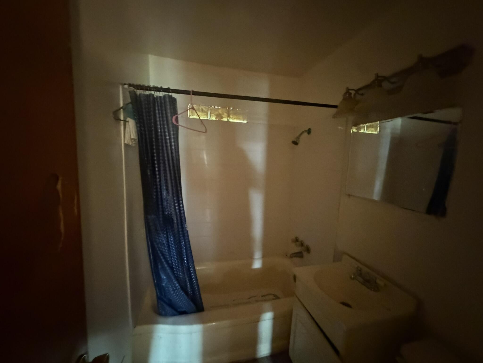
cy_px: 182
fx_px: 195
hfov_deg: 102.1
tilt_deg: -8.8
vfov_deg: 85.7
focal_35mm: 14
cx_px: 242
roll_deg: +0.0
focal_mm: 2.22
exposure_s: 1/30
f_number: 2.2
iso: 2500
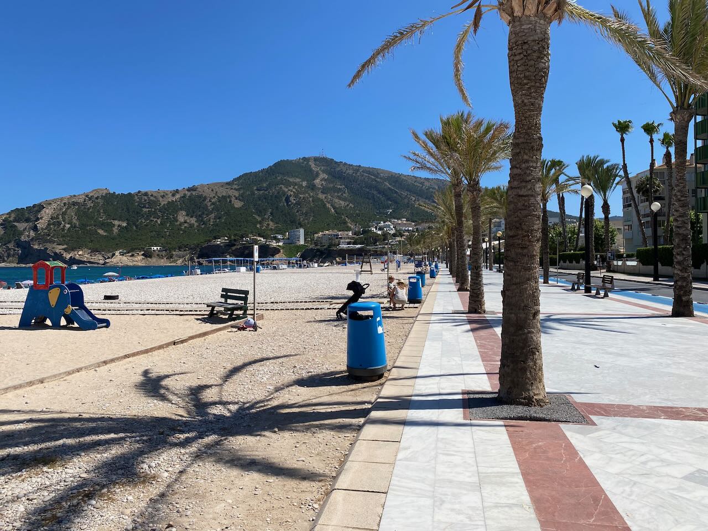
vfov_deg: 53.1
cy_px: 266
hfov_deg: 67.3
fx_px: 532
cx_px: 354
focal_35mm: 26
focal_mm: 4.25
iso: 32
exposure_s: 1/5236
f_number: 1.8
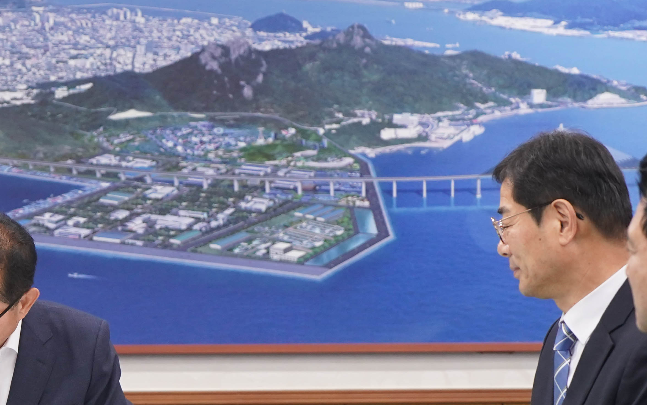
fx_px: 3209
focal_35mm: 182
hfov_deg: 11.4
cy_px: 454
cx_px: -40
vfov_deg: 7.2
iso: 1600
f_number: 4
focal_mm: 70
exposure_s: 1/160
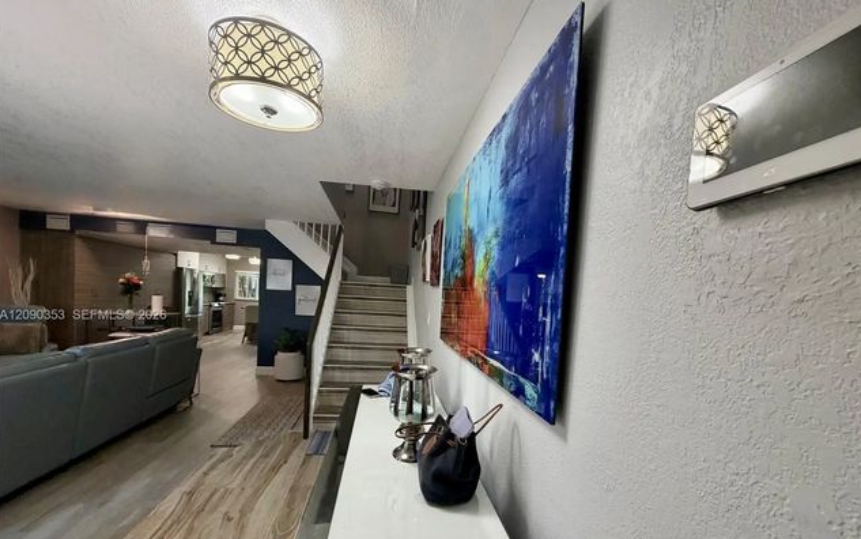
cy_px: 316
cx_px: 433
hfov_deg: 101.4
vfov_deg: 74.2
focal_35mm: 15
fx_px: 352
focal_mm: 2.22
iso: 160
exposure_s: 1/60
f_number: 2.2
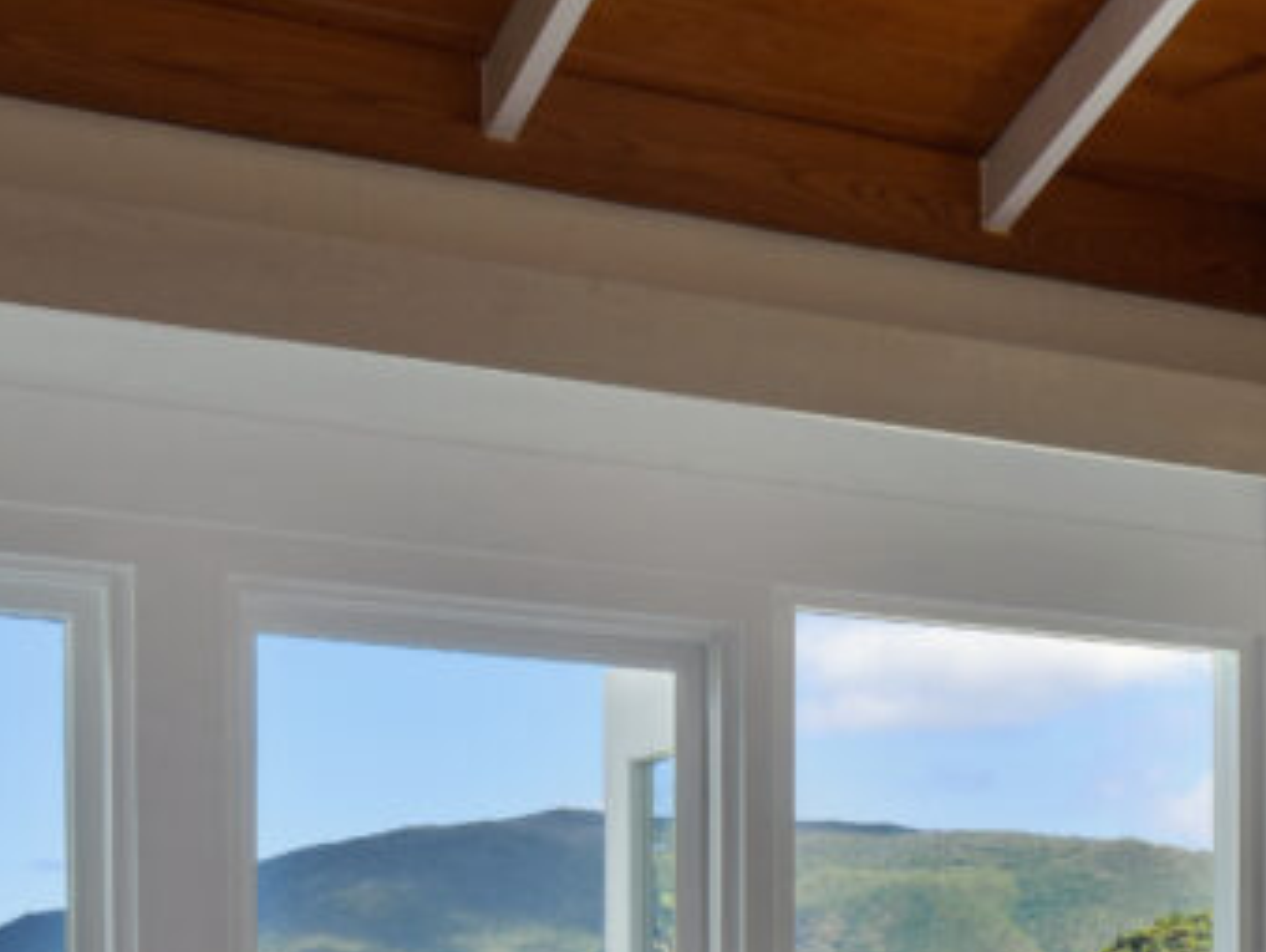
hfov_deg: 22.0
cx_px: 1333
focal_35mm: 85
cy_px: 1249
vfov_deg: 16.4
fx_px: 3112
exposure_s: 1/250
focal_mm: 25
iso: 400
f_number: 16
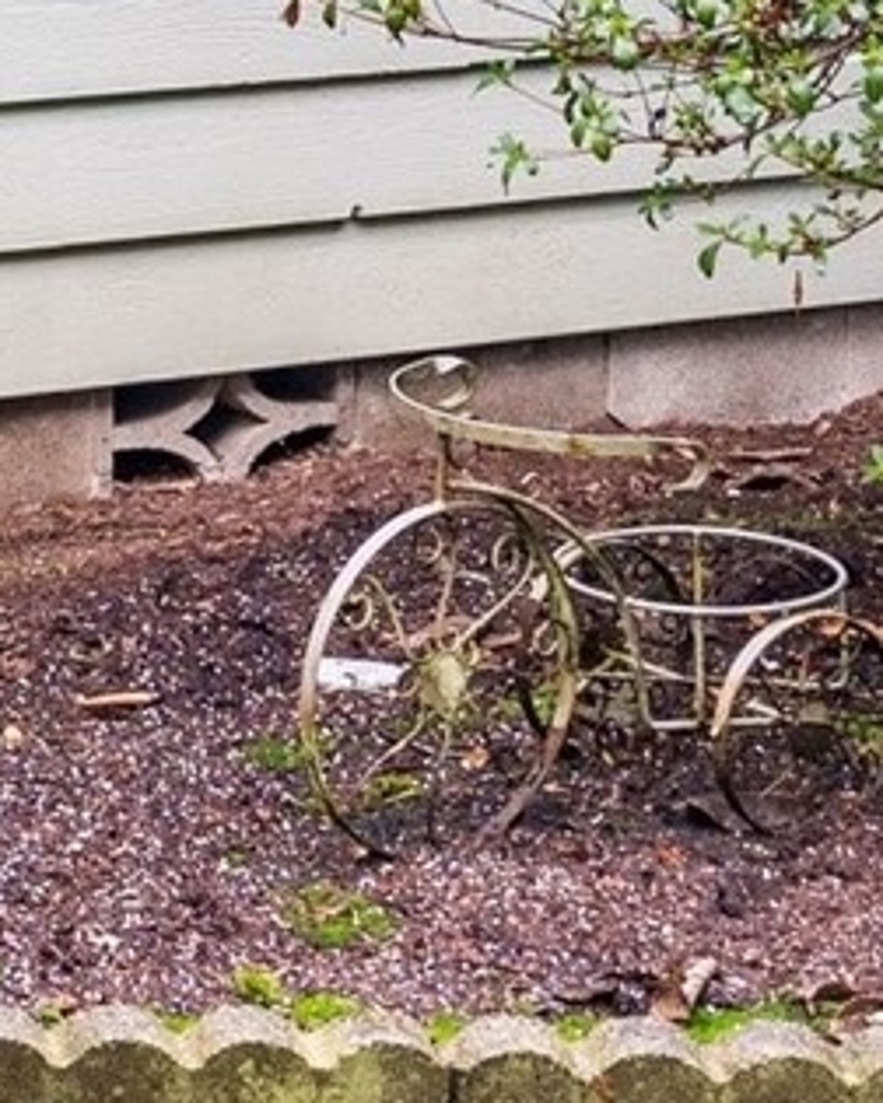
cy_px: -753
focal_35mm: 162
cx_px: -1079
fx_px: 5292
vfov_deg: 11.2
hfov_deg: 8.8
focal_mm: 32
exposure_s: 1.6
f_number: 11
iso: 100
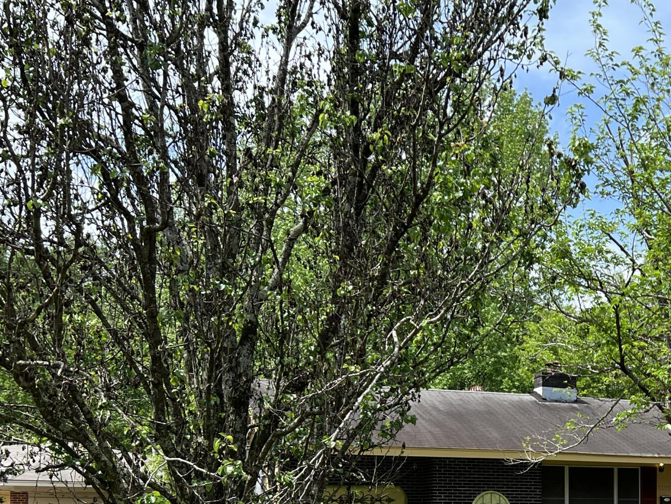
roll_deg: -0.1
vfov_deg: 23.9
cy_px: 527
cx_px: 672
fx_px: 1124
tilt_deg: -0.2
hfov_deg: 30.8
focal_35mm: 58
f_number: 1.5
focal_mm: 5.7
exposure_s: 1/2083
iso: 50
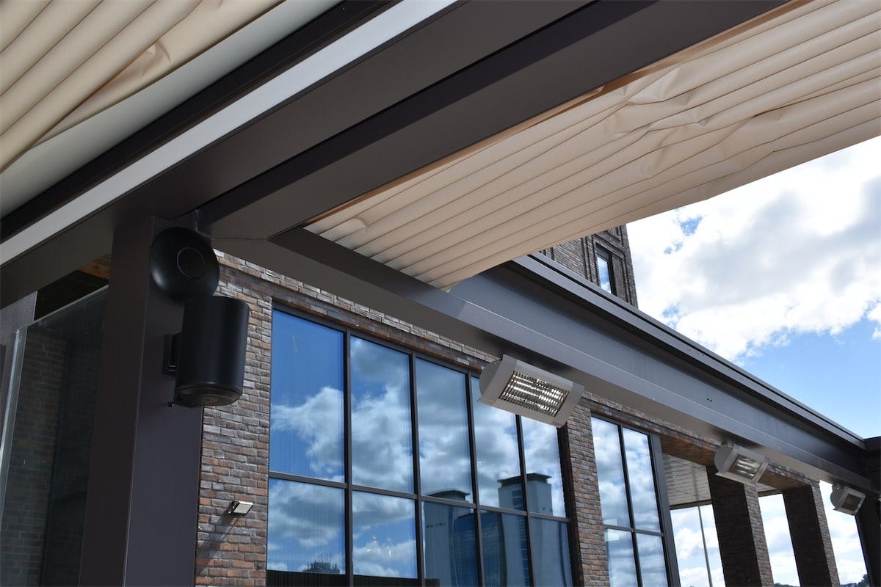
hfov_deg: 53.1
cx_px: 440
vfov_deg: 36.9
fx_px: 881
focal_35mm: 36
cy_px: 294
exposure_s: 1/200
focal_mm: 24
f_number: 10
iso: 100
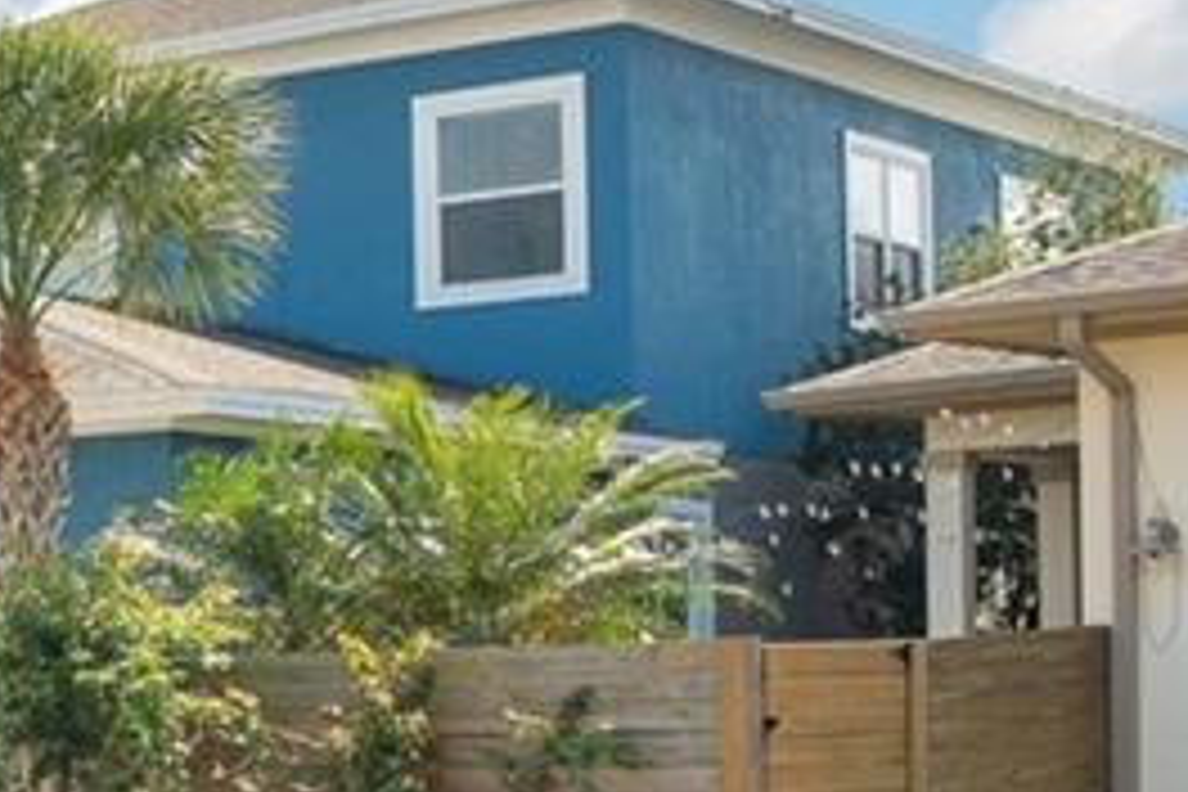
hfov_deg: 15.9
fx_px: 3201
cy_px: 792
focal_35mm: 97
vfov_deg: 13.9
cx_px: -1256
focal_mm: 16
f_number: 8
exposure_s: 1/320
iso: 100
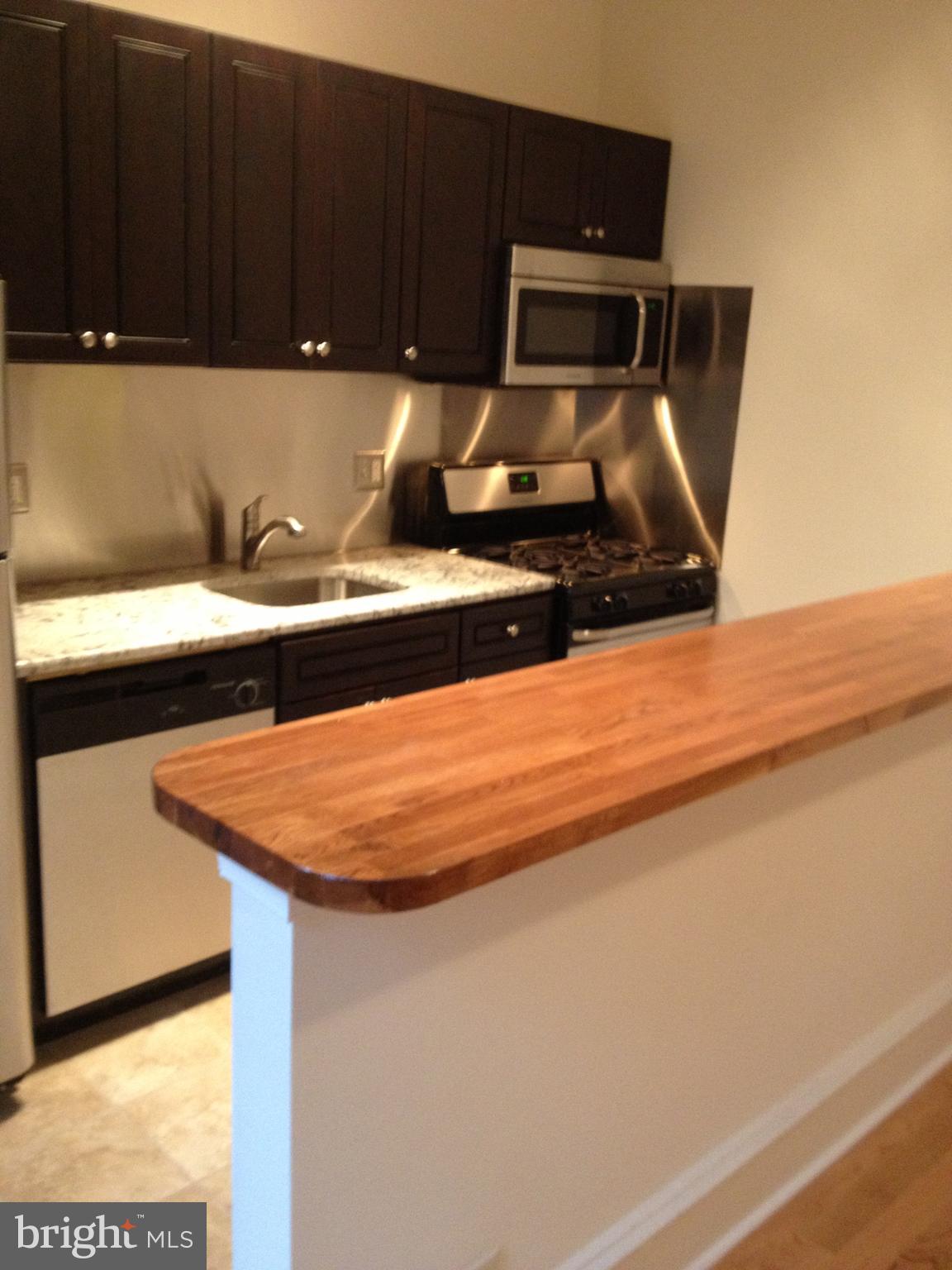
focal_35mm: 35
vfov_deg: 52.6
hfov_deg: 40.7
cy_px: 635
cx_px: 476
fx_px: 1283
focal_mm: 4.28
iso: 320
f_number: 2.4
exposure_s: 1/20
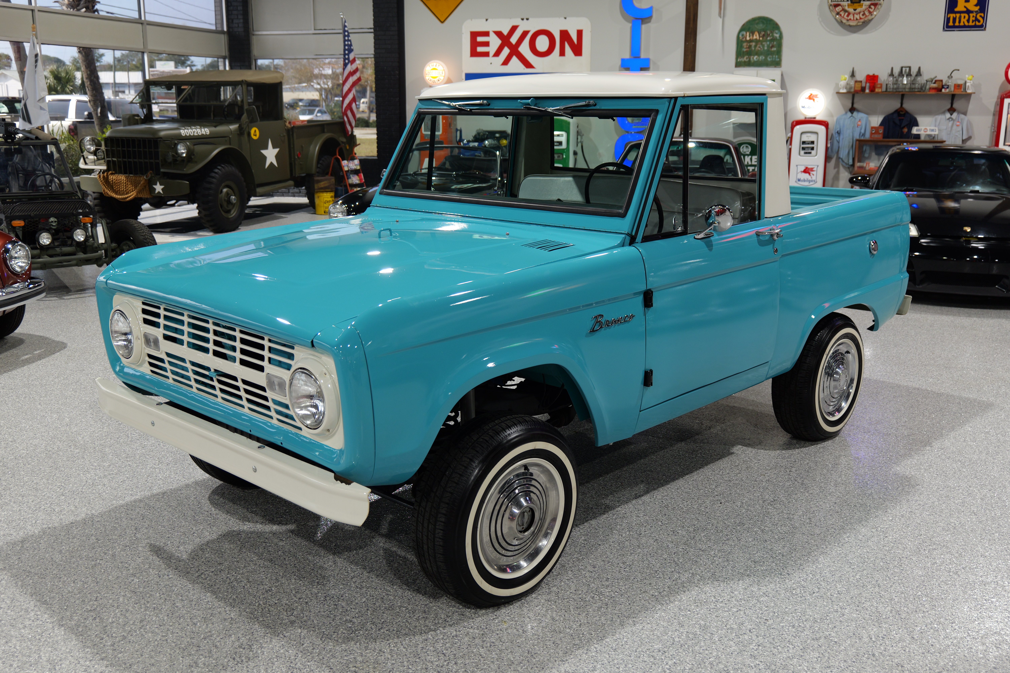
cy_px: 336
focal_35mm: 35
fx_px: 982
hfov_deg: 54.4
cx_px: 505
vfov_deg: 37.9
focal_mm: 35
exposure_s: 1/60
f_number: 4.4
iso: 500
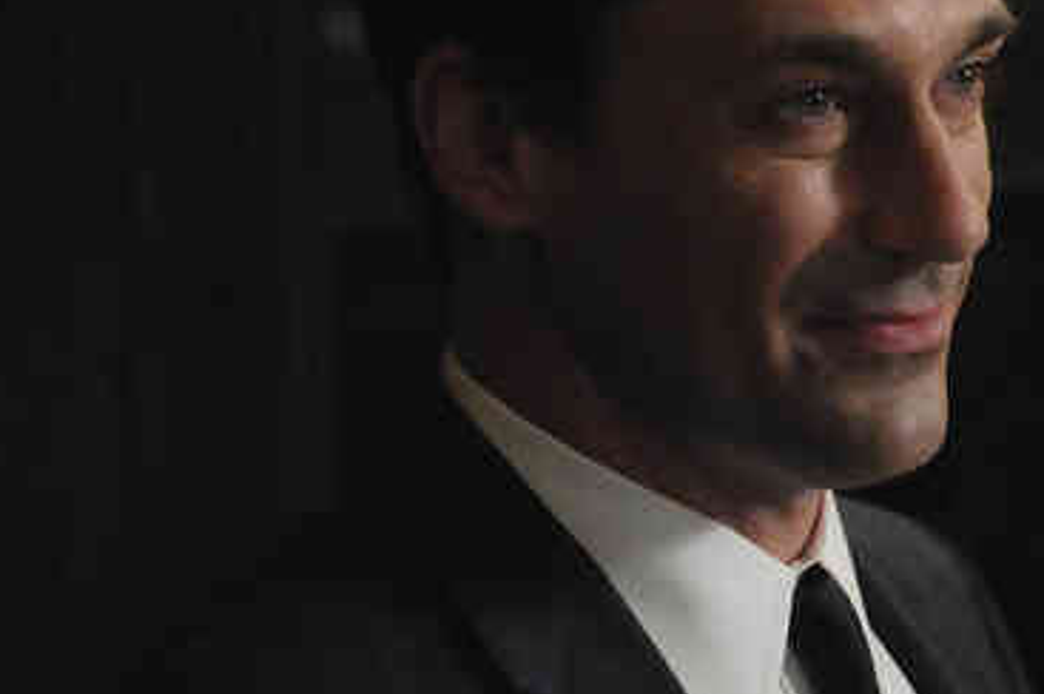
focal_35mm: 271
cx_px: 1263
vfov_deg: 5.1
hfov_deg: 7.5
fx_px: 7852
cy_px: 383
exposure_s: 1/125
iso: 3200
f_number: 5
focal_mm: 70
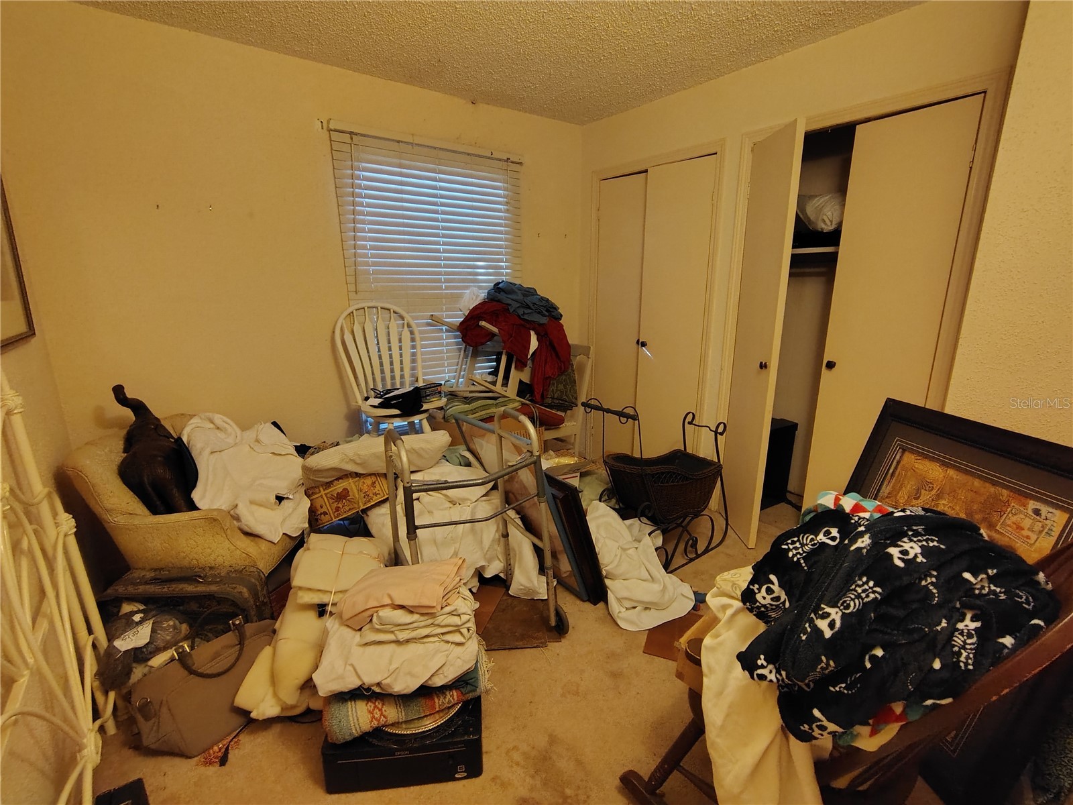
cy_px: 402
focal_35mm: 16
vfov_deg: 78.1
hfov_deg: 94.5
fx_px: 496
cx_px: 536
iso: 1728
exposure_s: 1/24
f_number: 2.2
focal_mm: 2.13
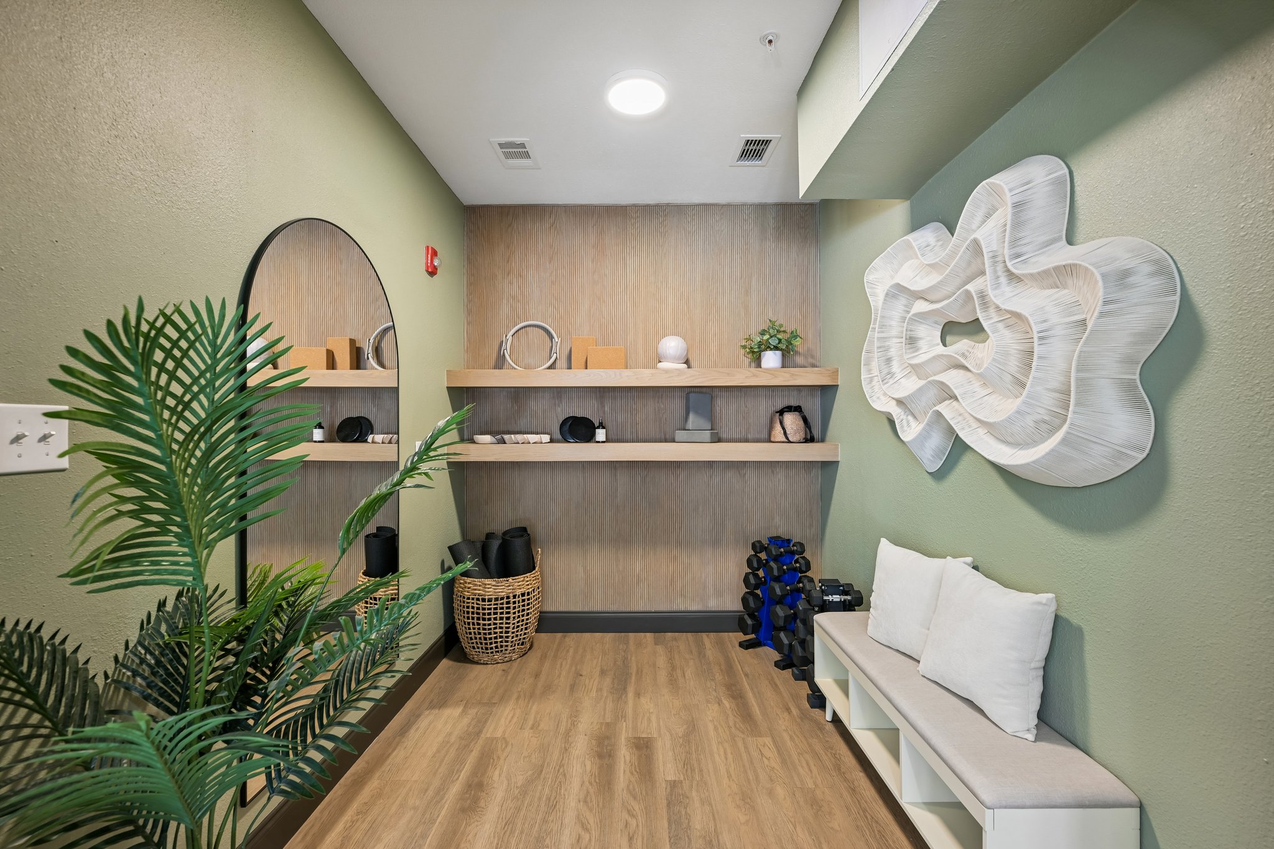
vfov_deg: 75.5
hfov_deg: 98.5
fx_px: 548
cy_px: 424
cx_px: 637
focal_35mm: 16
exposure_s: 1/8
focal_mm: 15.5
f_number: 5.6
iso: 400
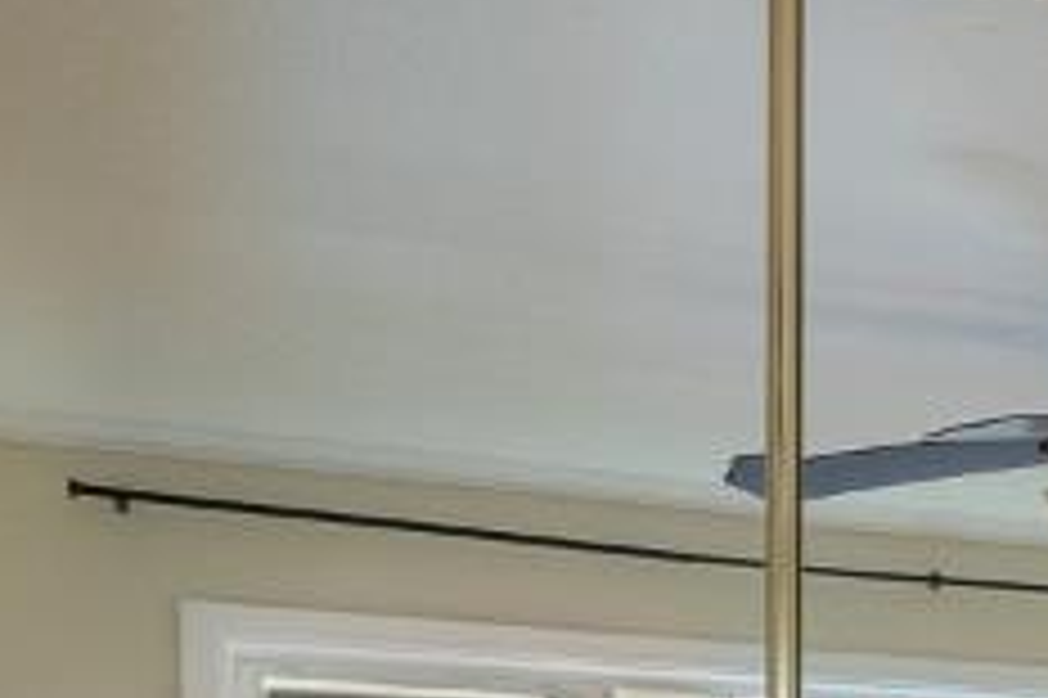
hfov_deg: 12.9
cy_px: 1063
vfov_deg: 12.6
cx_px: 2753
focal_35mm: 103
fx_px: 2996
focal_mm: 16
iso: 640
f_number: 8
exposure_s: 1/60
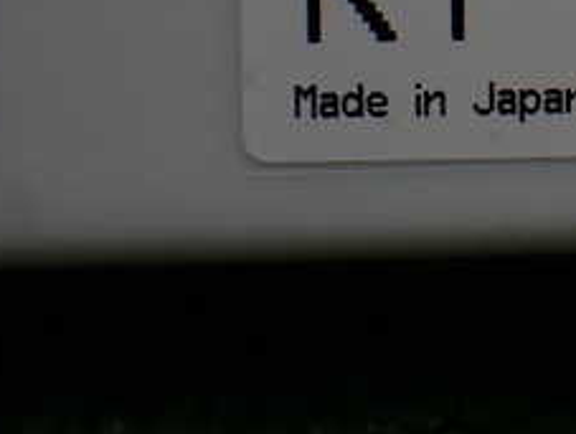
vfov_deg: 15.0
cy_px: -109
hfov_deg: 19.2
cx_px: 723
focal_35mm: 95
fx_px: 1583
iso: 160
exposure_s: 1/160
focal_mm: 6.37
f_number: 2.5
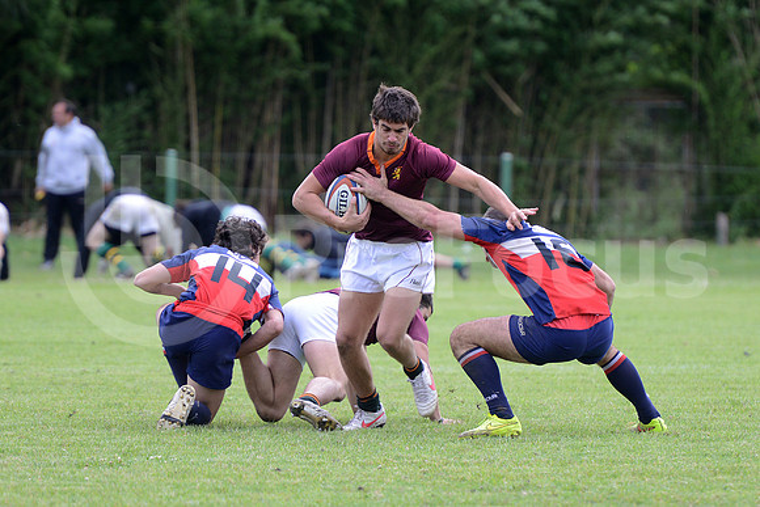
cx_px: 380
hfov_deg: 7.6
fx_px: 5701
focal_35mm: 270
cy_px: 254
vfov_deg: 5.1
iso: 500
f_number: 4
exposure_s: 1/500
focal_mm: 270
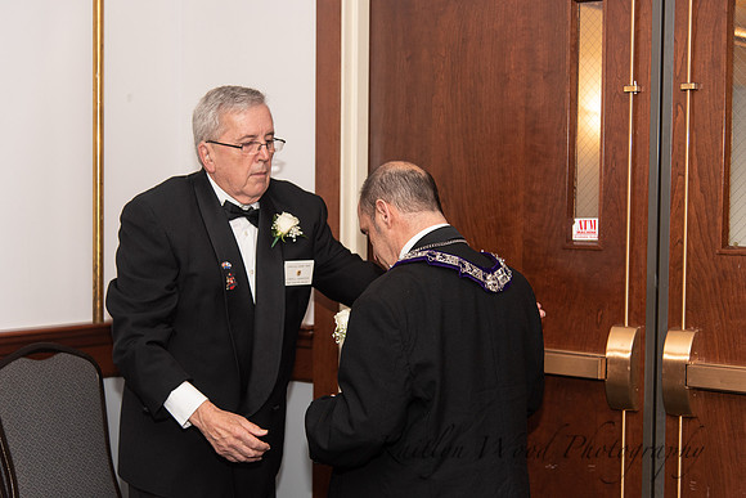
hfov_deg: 34.5
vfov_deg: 23.4
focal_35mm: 58
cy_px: 249
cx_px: 373
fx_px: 1202
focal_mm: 58
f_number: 4
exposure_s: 1/200
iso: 800
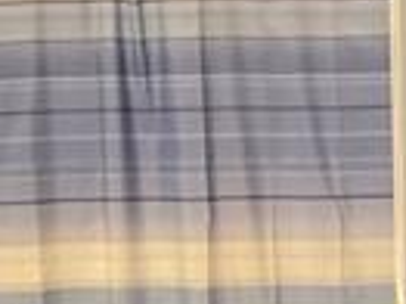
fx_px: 2660
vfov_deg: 6.5
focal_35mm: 227
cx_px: 592
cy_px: 304
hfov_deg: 8.5
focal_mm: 3
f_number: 1.8
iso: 250
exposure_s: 1/40
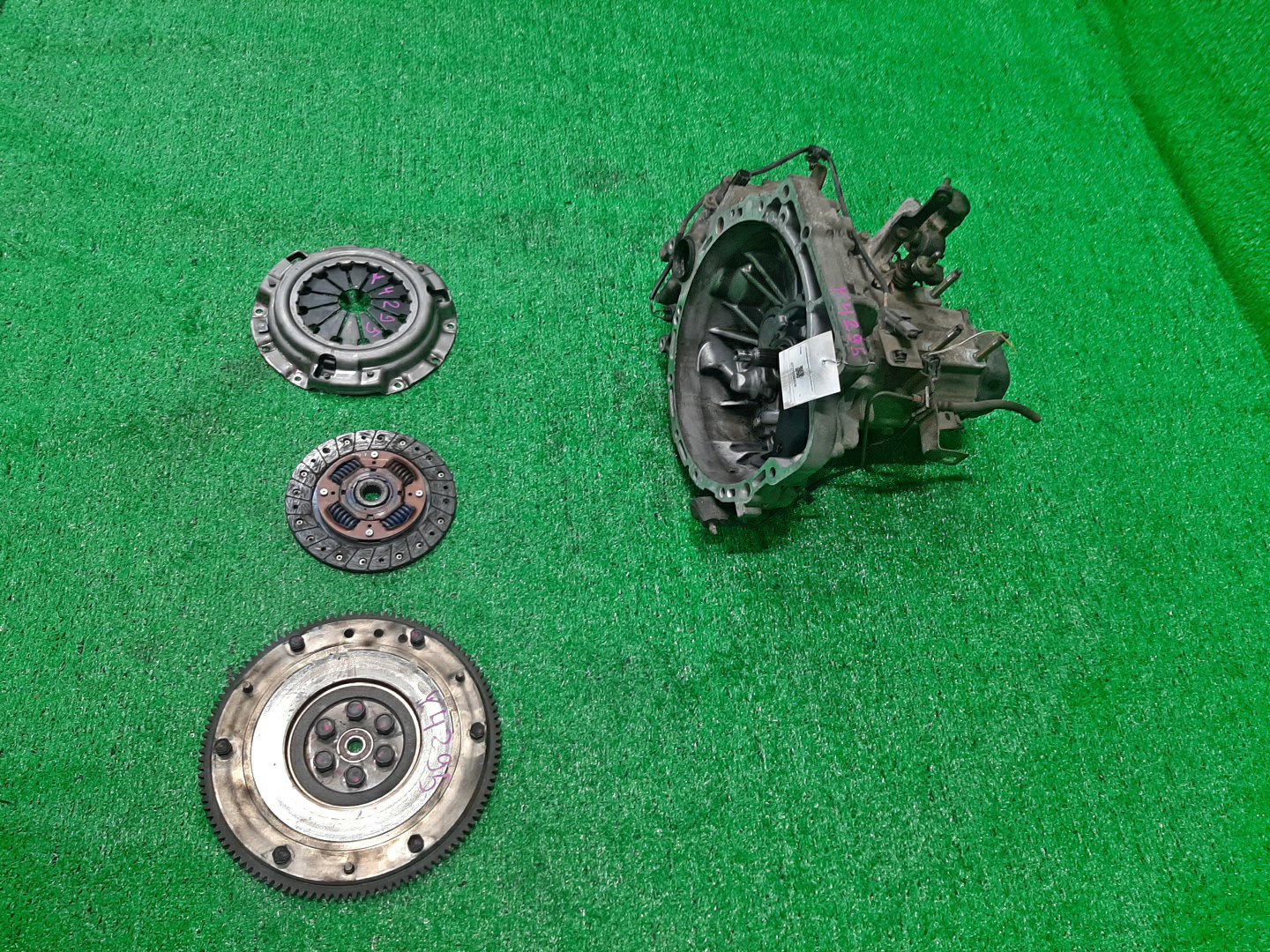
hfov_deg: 67.3
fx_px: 954
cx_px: 635
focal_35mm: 26
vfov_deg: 53.1
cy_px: 476
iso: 70
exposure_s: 1/50
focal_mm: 3.93
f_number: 1.7
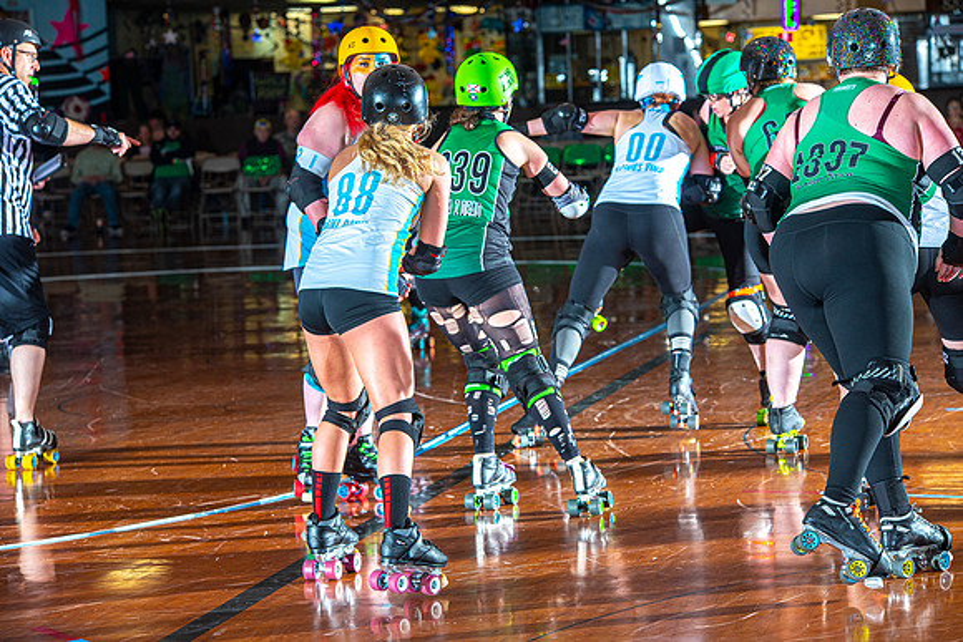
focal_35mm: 130
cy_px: 321
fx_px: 3478
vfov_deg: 10.6
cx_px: 482
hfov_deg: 15.8
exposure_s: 1/160
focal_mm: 130
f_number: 7.1
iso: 640
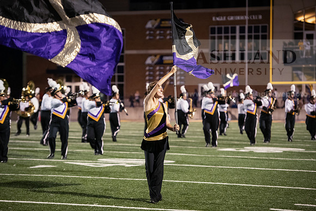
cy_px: 106
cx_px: 158
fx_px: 1141
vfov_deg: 10.6
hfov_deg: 15.8
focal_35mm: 130
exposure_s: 1/640
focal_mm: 130
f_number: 3.2
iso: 5000
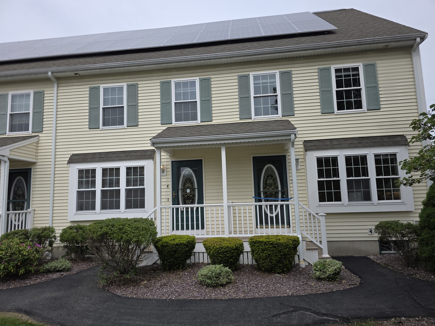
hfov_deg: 73.9
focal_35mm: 23
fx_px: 289
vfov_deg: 58.9
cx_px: 218
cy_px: 163
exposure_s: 1/4434
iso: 80
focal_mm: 6.3
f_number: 1.7
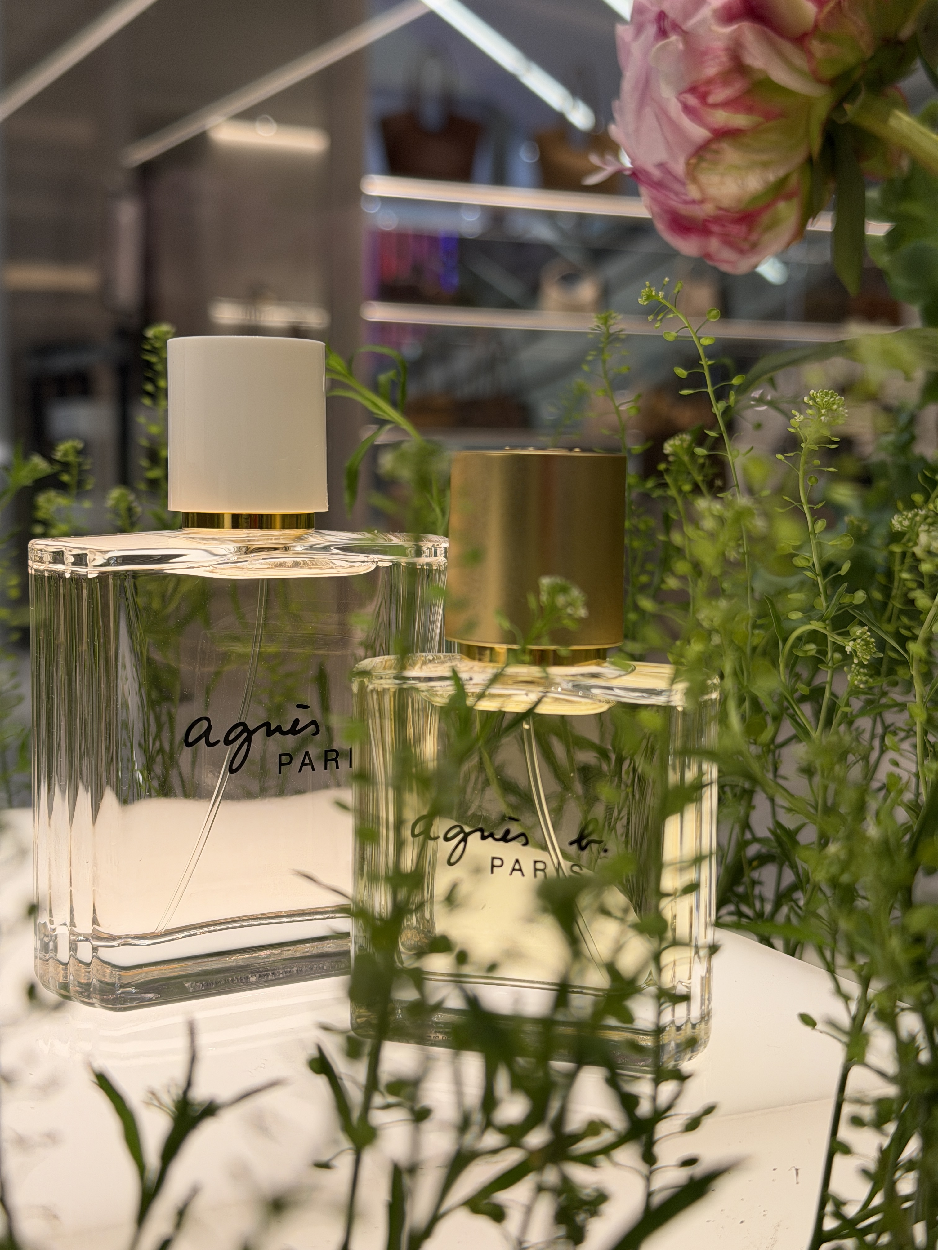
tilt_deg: -5.7
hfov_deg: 30.3
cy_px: 625
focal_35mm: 48
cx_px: 469
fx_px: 1734
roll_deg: -0.4
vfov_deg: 39.7
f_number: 1.78
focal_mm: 6.76
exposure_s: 1/762
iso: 64
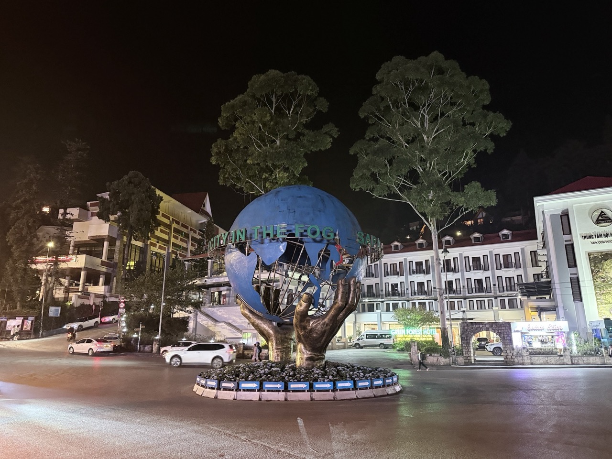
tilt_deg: +13.8
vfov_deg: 56.8
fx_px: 424
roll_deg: -0.3
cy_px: 230
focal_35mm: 24
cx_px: 306
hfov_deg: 71.6
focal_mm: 6.76
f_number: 1.78
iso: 800
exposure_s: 1/33
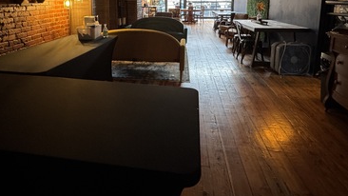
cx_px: 153
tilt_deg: -9.4
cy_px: 35
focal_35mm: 25
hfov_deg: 73.8
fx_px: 231
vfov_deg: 43.5
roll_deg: +0.1
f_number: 2.2
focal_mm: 2.22
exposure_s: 1/60
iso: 320
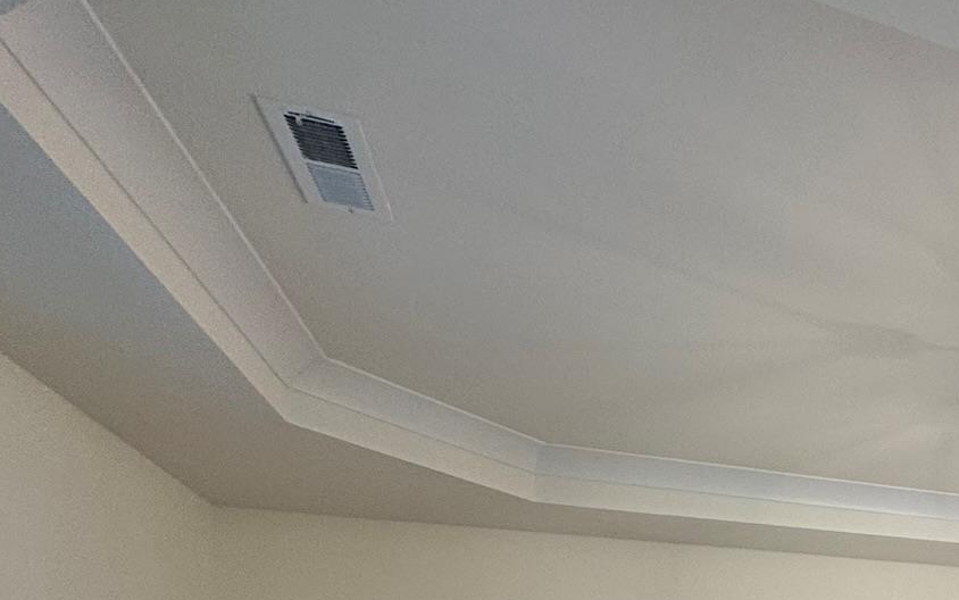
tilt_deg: +1.0
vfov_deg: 28.9
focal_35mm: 36
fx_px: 941
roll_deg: +1.6
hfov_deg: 40.9
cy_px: 777
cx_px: 1100
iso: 125
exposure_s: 1/120
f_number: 2.2
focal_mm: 2.22
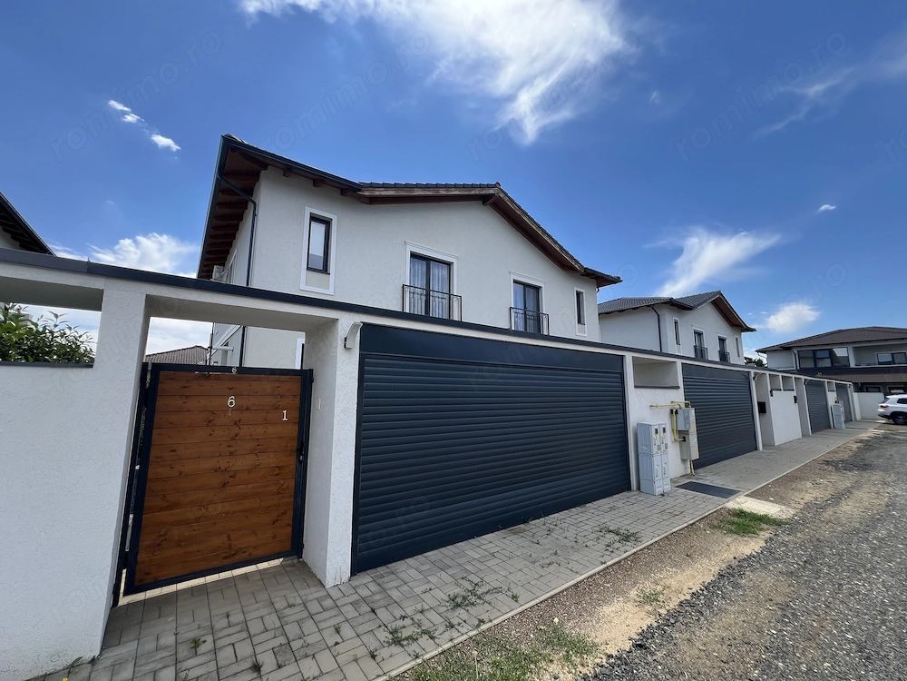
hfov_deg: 106.2
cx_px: 454
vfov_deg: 89.9
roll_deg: -0.3
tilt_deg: +7.0
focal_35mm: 13
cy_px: 340
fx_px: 341
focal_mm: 1.57
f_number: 1.8
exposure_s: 1/763
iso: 32
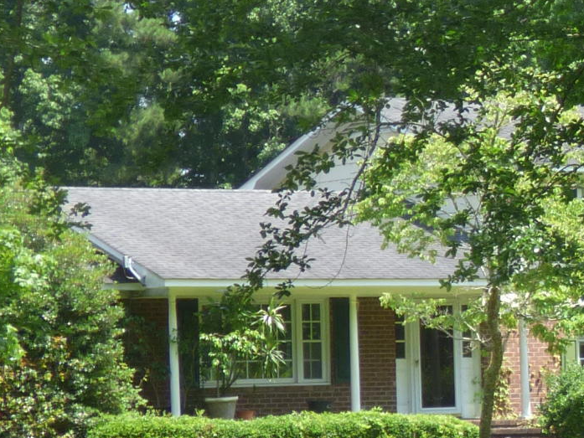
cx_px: 912
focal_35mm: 198
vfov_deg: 7.5
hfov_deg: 9.7
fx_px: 3341
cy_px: 341
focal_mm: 8.24
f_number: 3.8
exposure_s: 1/250
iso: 100
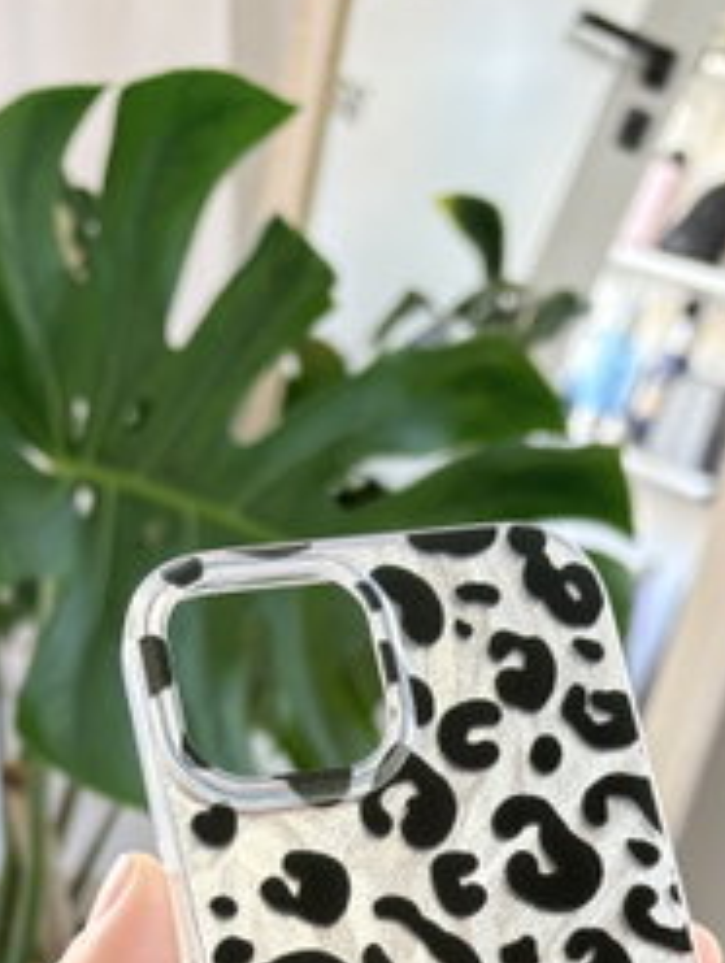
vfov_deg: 31.1
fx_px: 1560
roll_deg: -3.2
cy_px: 1020
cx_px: 382
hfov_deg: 26.2
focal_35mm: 56
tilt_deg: -35.8
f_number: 1.6
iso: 125
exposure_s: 1/109
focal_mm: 5.96
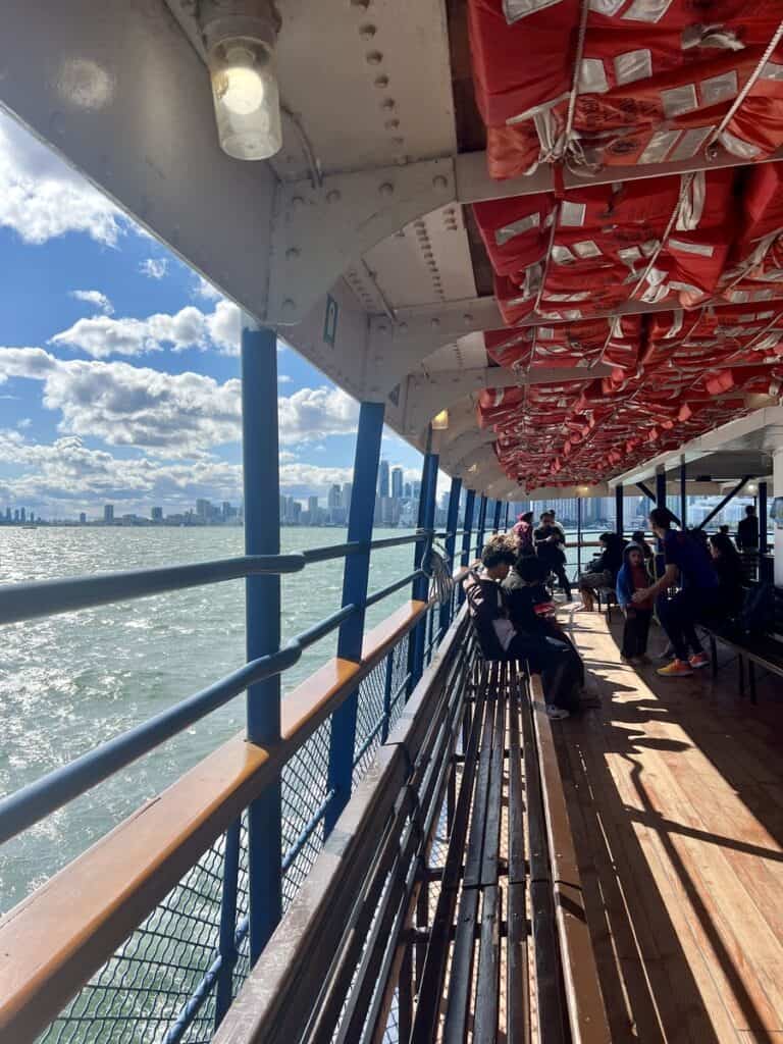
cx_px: 392
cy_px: 522
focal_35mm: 26
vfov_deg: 67.3
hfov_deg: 53.1
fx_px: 784
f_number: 1.5
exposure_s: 1/3571
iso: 50
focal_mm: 5.7
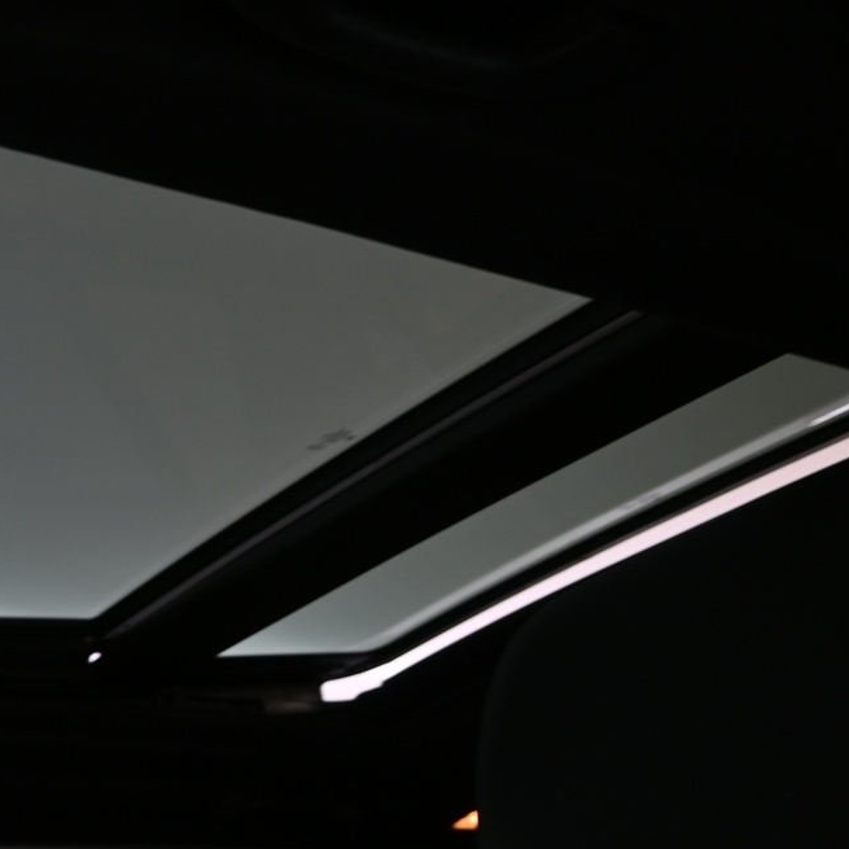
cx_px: -3
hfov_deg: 26.4
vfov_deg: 27.9
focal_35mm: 62
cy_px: 515
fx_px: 1707
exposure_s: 1/25
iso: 200
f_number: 3.8
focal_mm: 19.5
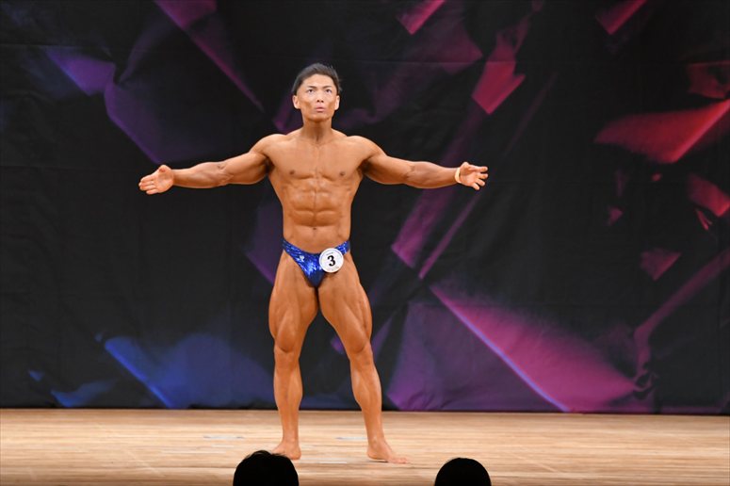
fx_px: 5472
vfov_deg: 5.1
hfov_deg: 7.6
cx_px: 365
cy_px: 243
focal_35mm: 270
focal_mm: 180
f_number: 5.6
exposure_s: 1/400
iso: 3200
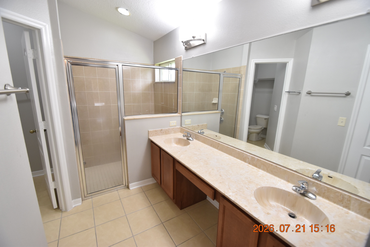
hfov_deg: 100.4
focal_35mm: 15
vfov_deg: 77.3
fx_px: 154
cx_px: 185
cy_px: 124
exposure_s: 1/90
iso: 800
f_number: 3.5
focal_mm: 10
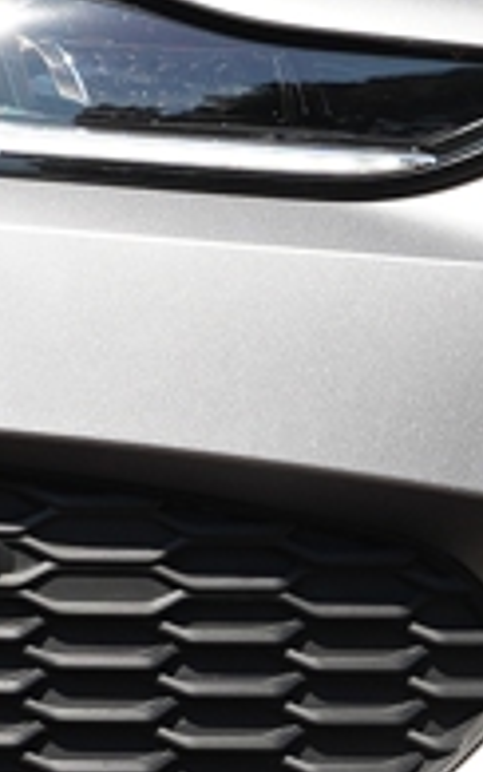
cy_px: -145
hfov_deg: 2.4
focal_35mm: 552
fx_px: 11607
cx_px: -352
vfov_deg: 3.8
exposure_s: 1/200
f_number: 4.5
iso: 100
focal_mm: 58.8
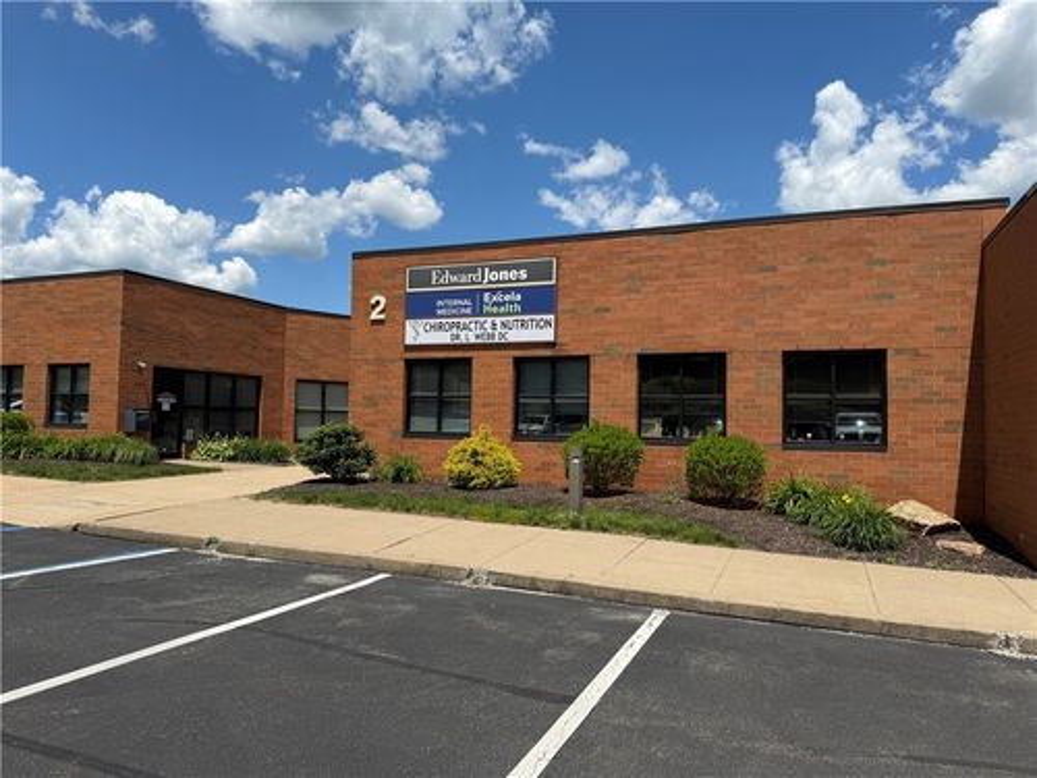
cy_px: 389
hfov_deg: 71.6
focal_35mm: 24
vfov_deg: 56.8
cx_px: 518
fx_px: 719
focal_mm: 6.76
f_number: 1.78
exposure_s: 1/6173
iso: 80
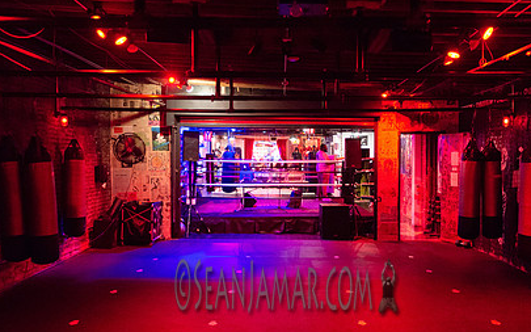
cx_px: 290
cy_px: 163
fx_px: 506
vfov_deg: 36.3
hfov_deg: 55.2
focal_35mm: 35
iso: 4000
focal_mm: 24
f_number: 2.8
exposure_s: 1/250
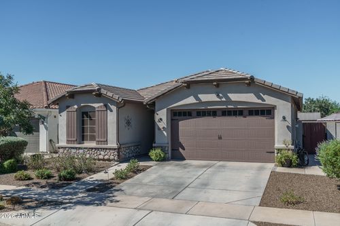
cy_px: 113
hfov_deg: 55.8
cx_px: 170
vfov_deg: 38.9
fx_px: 321
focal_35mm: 34
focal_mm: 34
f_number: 9
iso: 100
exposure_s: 1/125
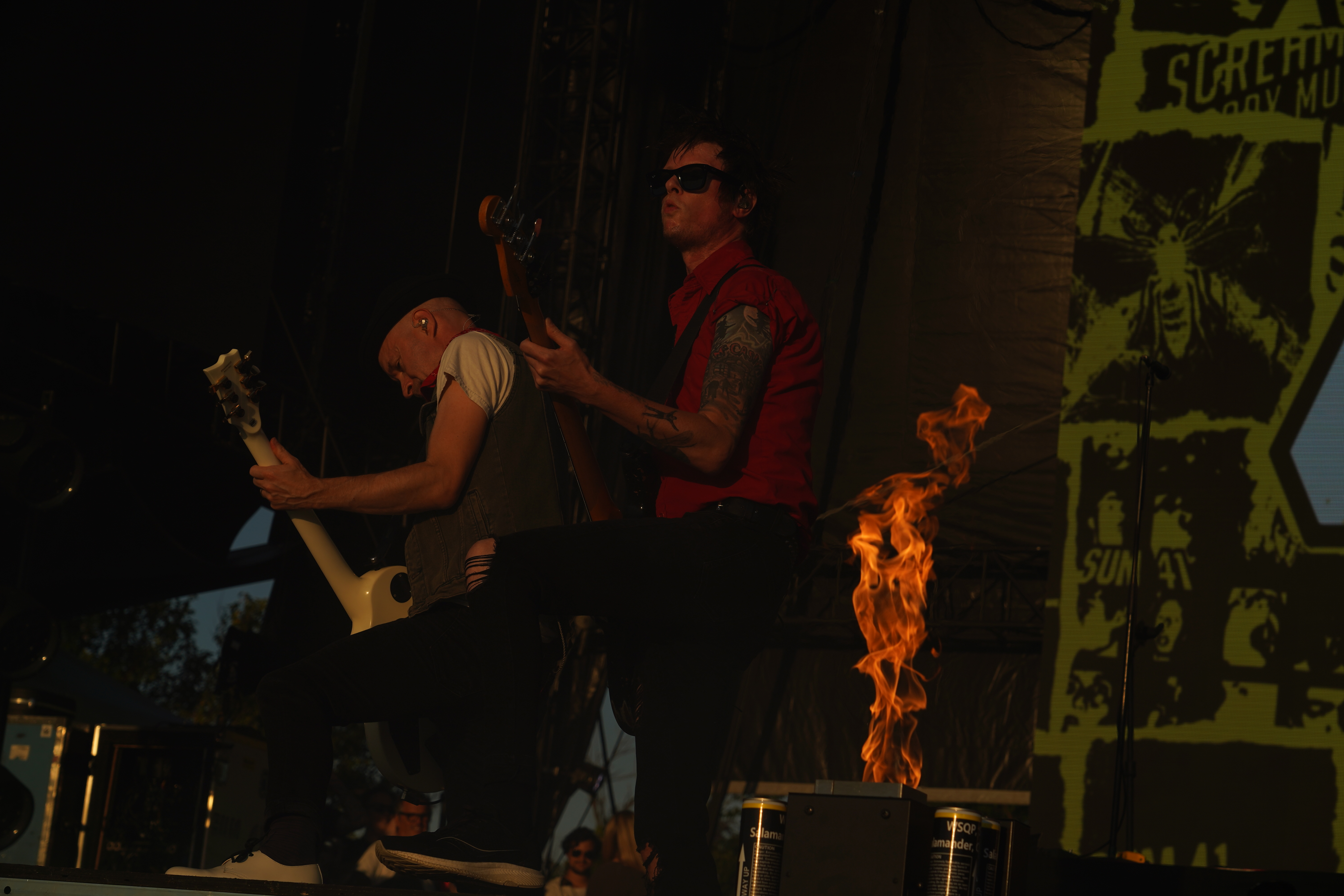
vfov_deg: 16.7
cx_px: 672
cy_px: 448
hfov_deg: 24.8
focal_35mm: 82
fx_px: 3061
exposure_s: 1/800
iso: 100
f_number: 8
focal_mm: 82
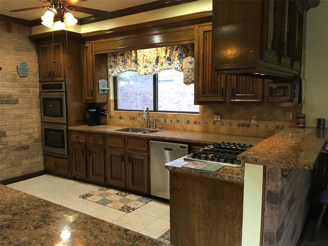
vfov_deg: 48.2
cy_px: 123
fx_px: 275
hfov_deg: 61.7
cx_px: 164
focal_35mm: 29
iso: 125
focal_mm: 4.15
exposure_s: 1/30
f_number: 2.2
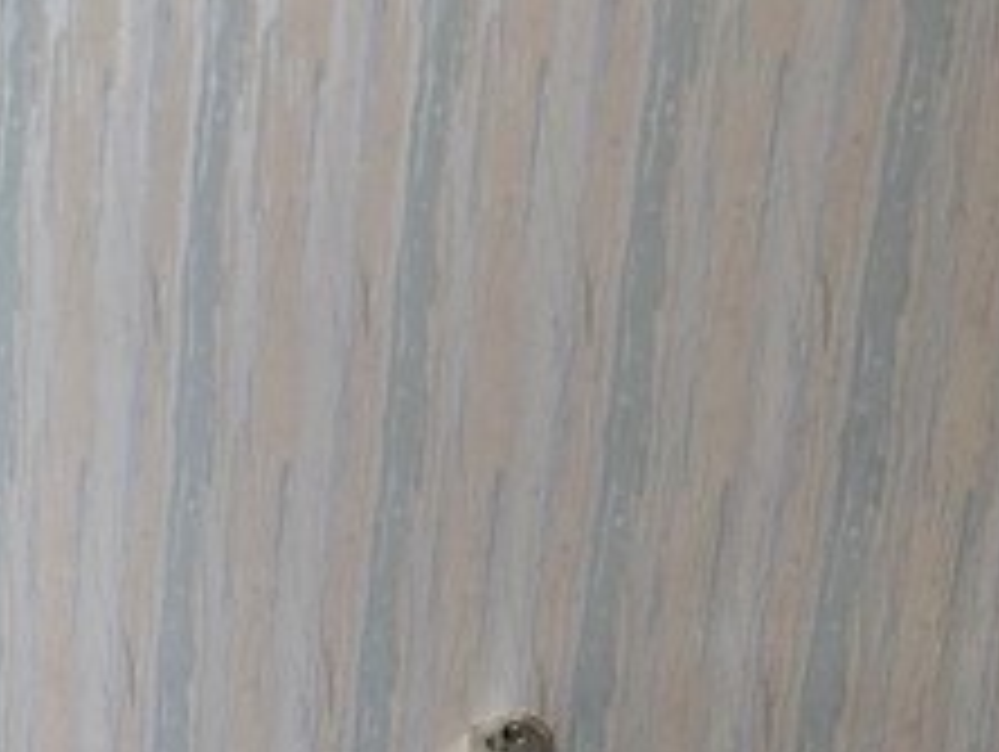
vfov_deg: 12.9
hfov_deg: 16.4
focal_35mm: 106
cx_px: -616
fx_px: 3062
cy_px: 1283
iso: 80
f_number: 1.8
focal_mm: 5.4
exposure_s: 1/120
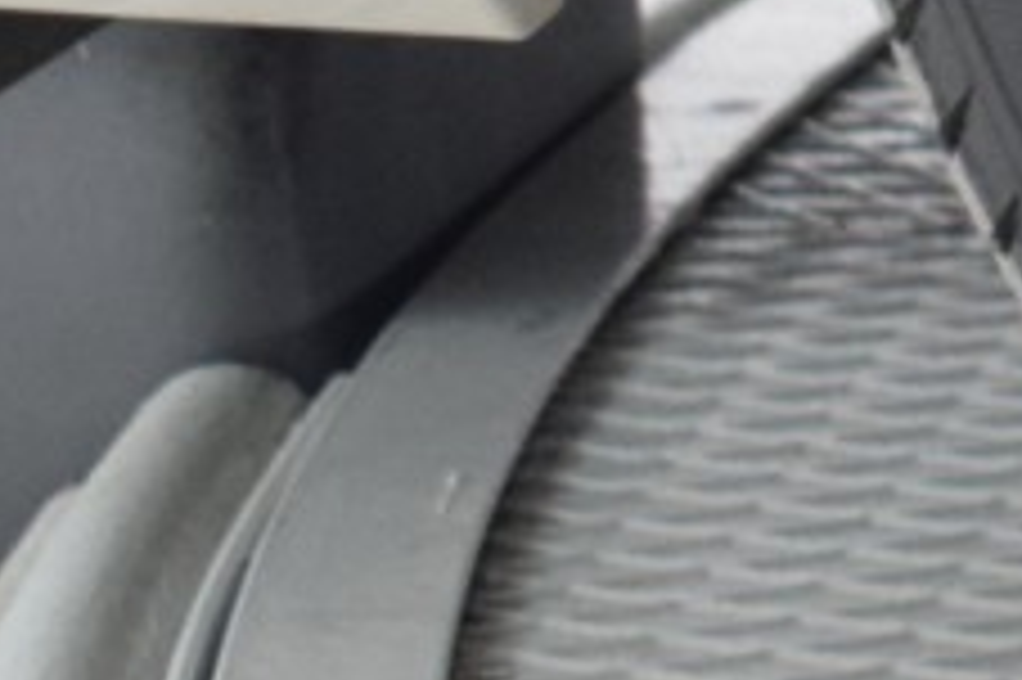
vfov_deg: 4.0
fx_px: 9560
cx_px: 2926
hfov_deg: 5.8
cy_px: -694
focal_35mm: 337
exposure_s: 1/60
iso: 1600
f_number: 4.5
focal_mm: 34
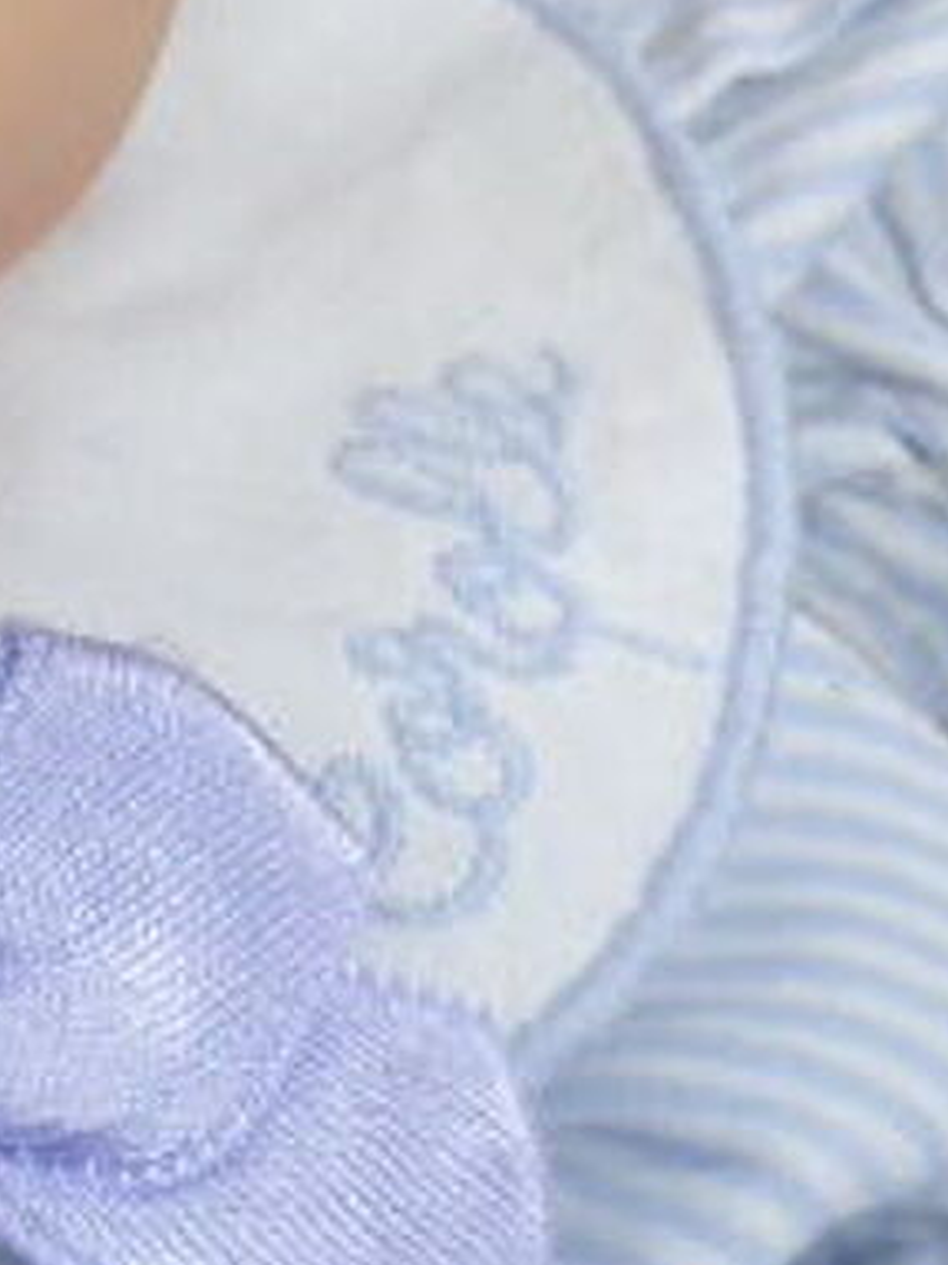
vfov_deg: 17.7
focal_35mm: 108
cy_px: -25
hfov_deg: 12.9
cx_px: -538
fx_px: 3946
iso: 250
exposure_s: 1/60
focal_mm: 5.4
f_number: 3.6
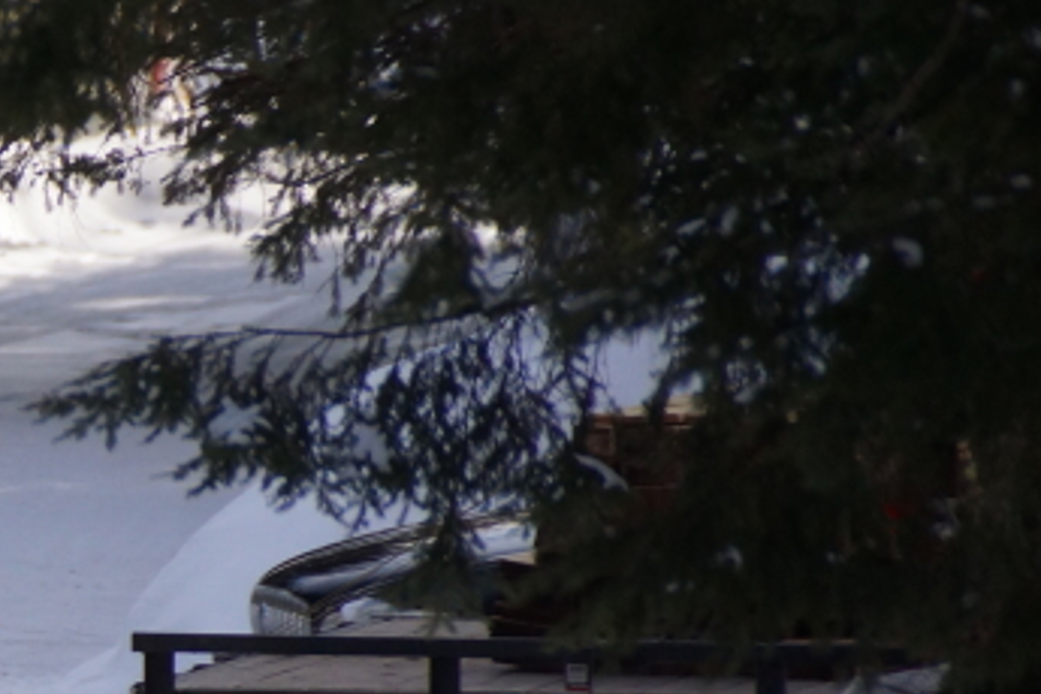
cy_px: 380
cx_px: -457
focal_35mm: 1087
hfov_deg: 1.9
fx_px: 31430
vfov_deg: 1.3
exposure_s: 1/400
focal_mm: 250
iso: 400
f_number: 6.3
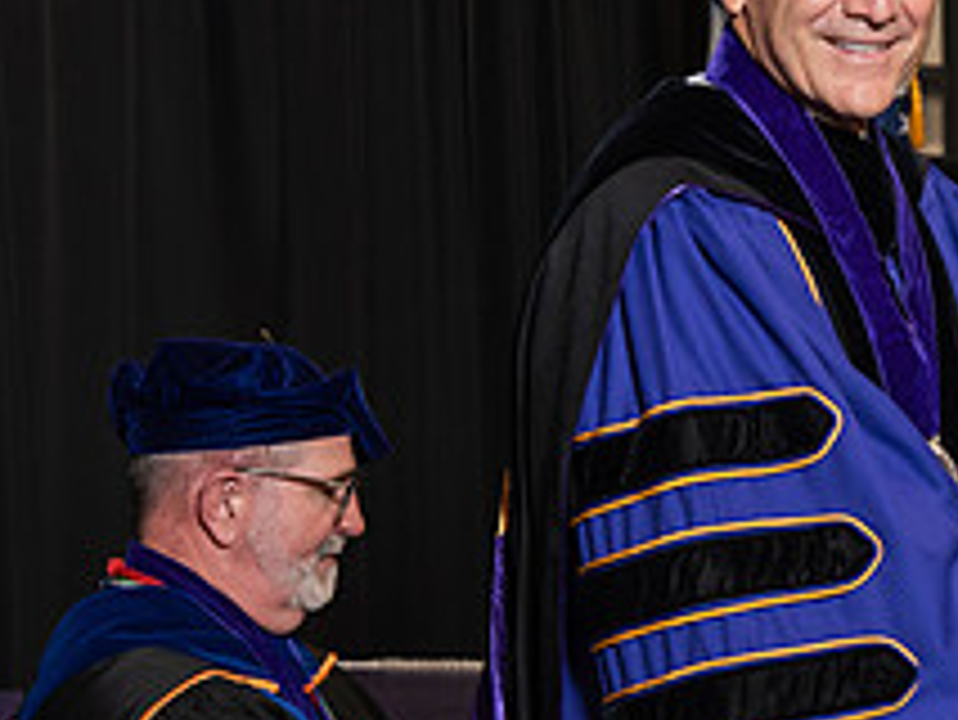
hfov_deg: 11.4
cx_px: 1133
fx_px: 4707
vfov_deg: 8.7
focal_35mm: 170
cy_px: 322
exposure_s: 1/125
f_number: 5.6
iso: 1600
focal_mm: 65
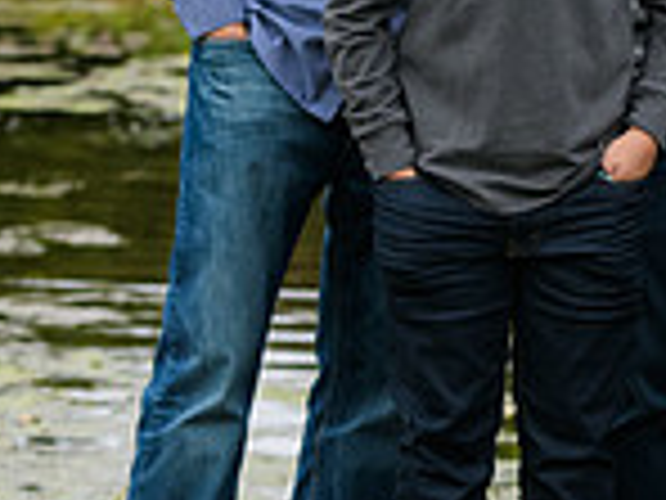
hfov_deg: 5.8
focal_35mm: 339
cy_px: 25
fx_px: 6522
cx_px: 909
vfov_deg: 4.4
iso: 400
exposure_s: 1/400
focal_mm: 90
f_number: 4
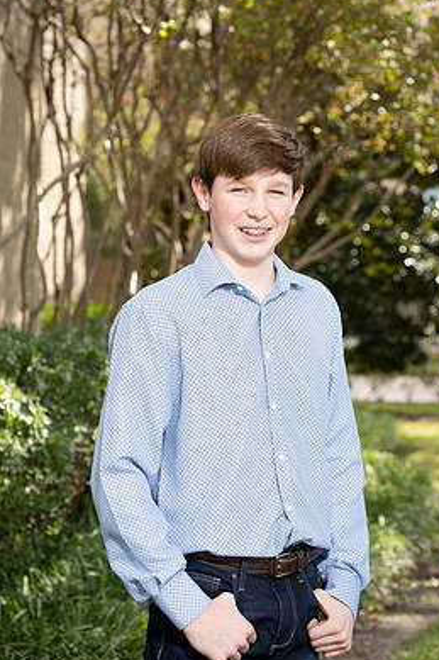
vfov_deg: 18.6
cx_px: 253
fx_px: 2014
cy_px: 360
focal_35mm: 110
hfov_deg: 12.4
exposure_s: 1/250
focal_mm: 95
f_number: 6.3
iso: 400
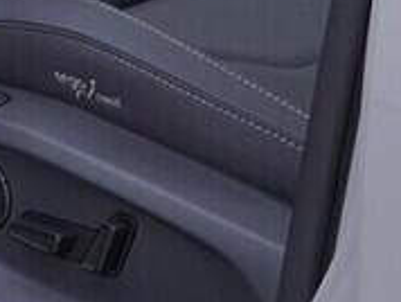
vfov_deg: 5.2
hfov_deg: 6.5
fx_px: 3248
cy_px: -433
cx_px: -714
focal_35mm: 280
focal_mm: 24
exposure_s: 1/60
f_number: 3.5
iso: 125
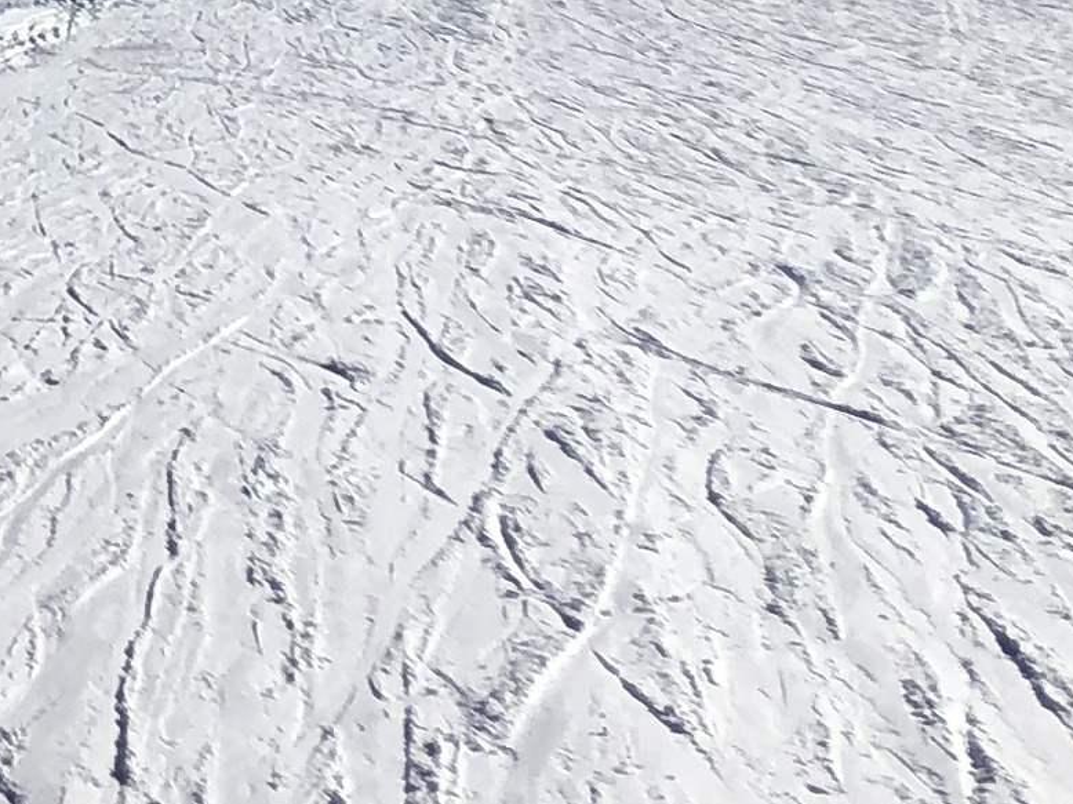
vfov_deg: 9.9
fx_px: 4462
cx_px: -696
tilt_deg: -0.1
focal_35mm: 144
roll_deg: -2.1
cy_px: -472
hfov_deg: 12.8
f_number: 1.8
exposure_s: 1/6944
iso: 25
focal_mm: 4
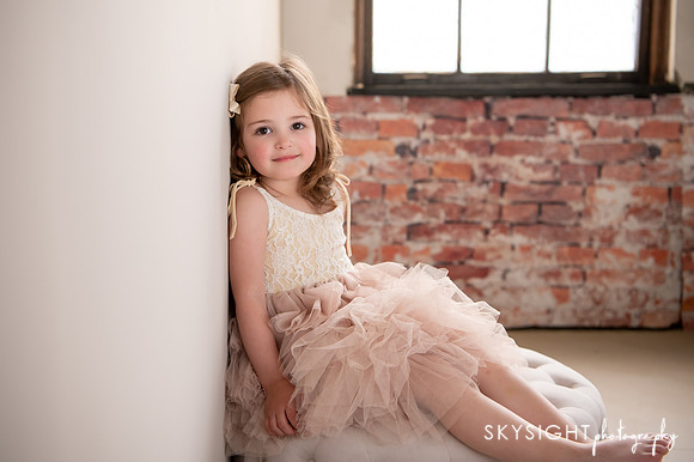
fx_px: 950
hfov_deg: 40.1
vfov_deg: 27.3
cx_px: 318
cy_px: 216
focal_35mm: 49
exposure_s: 1/200
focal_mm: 45
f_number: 3.5
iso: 1250
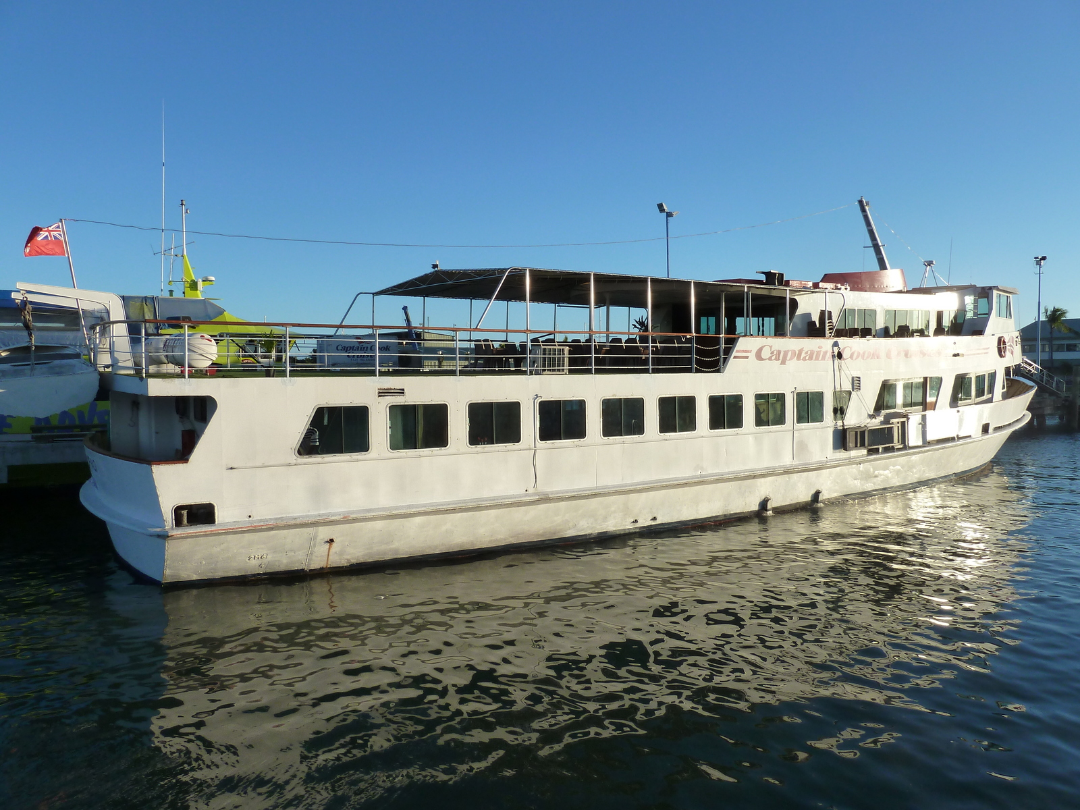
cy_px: 405
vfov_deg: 54.9
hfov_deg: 69.4
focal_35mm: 25
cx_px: 540
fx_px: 780
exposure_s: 1/500
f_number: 4
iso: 125
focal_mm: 4.1
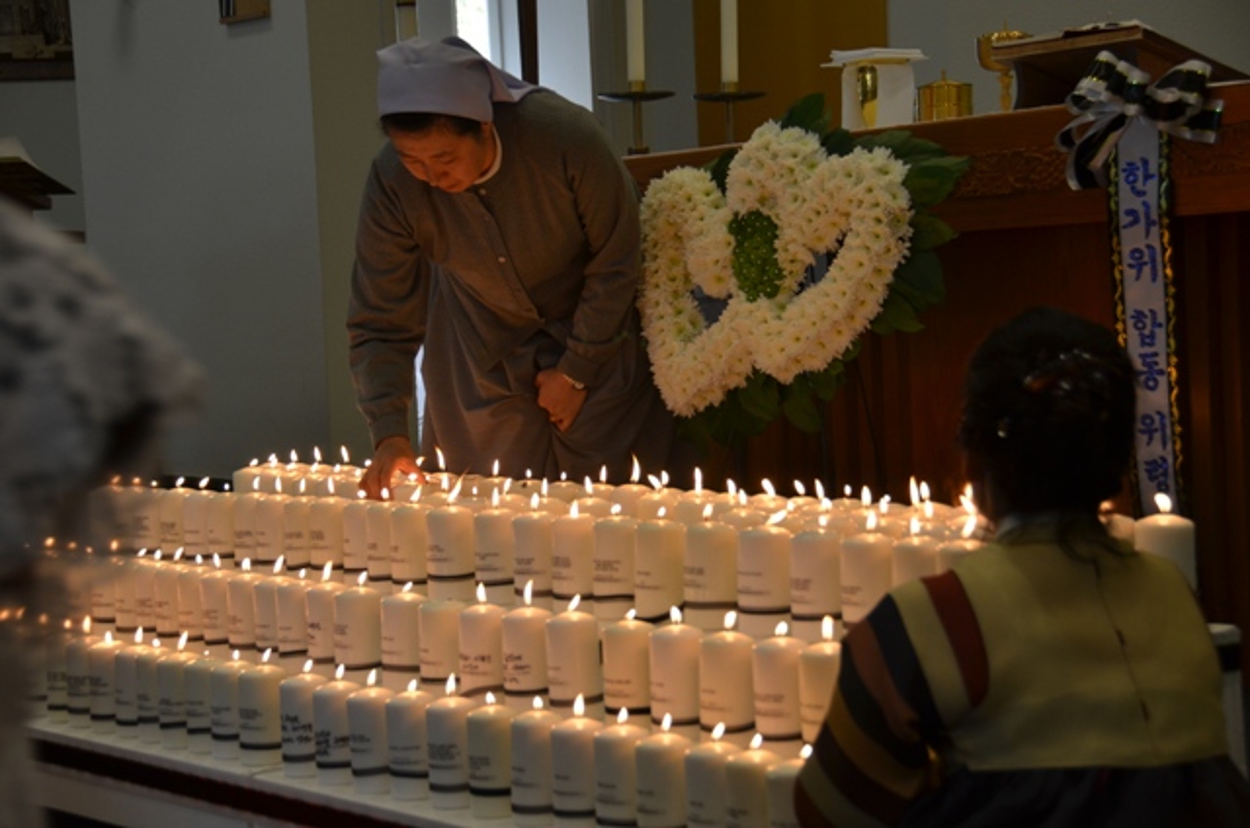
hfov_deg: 26.0
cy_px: 414
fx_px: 2703
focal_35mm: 78
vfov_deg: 17.4
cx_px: 625
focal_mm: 52
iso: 400
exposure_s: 1/100
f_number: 4.8
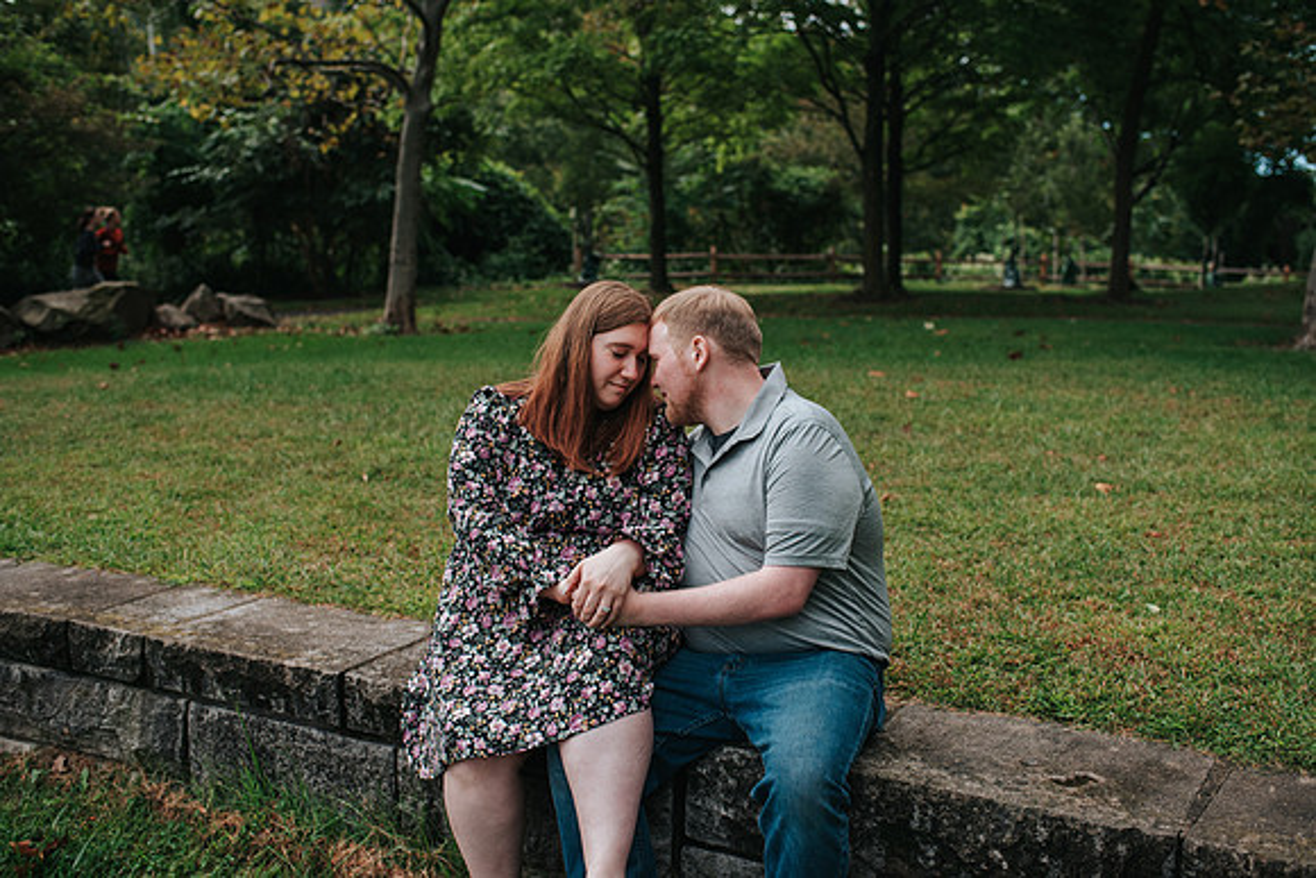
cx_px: 658
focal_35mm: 36
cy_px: 439
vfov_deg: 36.8
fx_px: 1321
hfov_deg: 53.0
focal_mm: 35
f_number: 3.2
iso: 900
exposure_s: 1/640
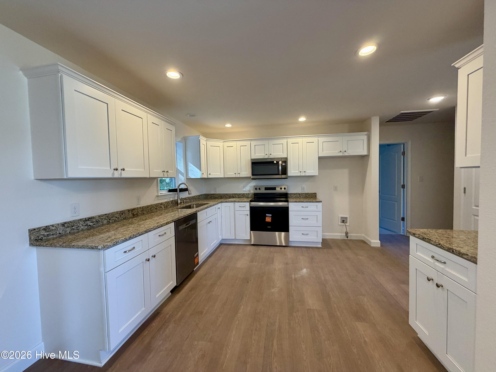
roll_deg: +1.5
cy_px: 186
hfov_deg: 102.1
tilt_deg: -2.7
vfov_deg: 85.7
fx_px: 201
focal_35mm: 14
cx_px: 248
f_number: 2.2
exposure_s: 1/120
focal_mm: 2.22
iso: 250
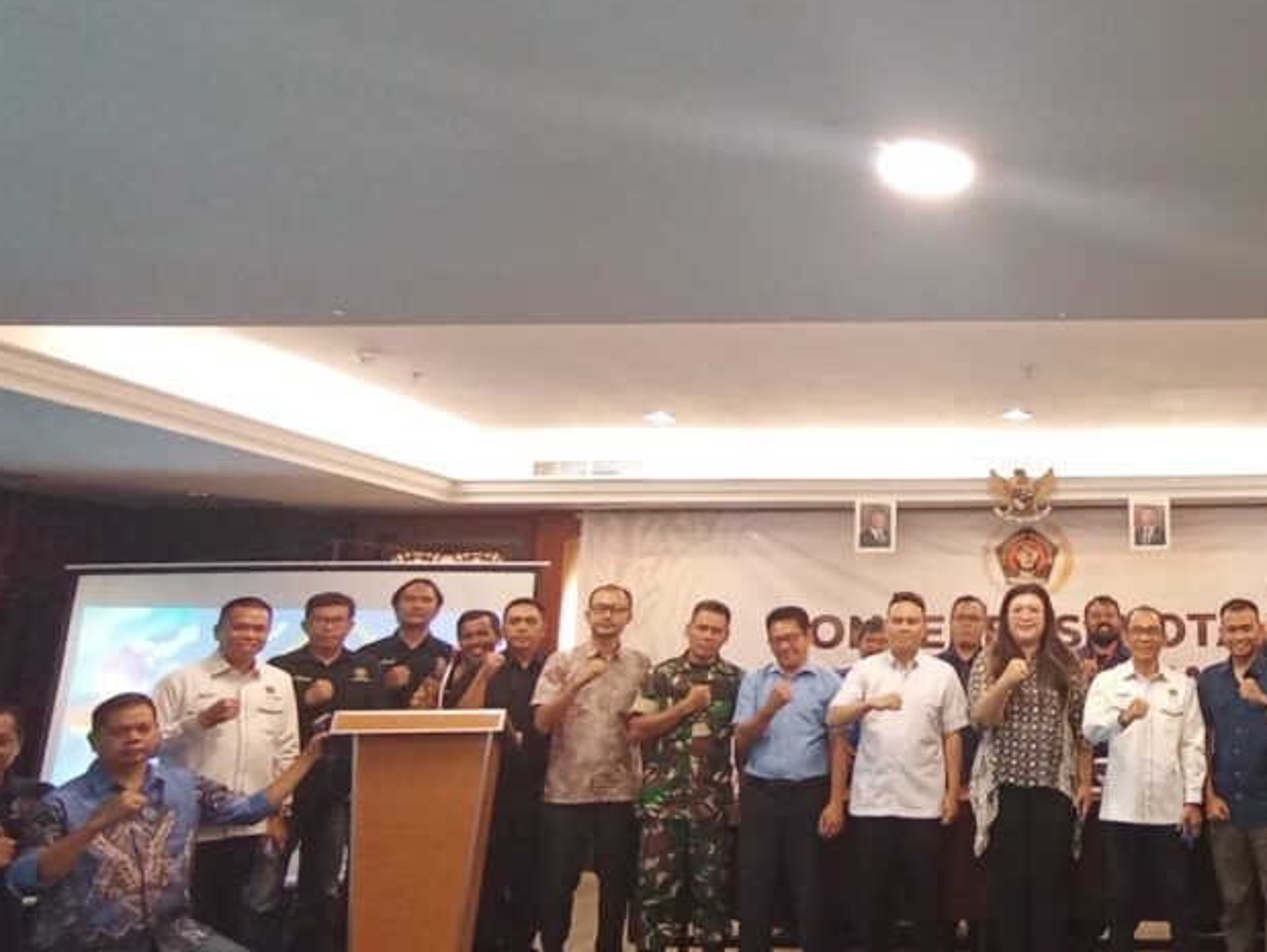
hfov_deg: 52.8
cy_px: 432
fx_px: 1135
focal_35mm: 31
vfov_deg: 45.4
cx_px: 1085
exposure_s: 1/33.3
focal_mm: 1.65
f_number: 2.2
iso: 356
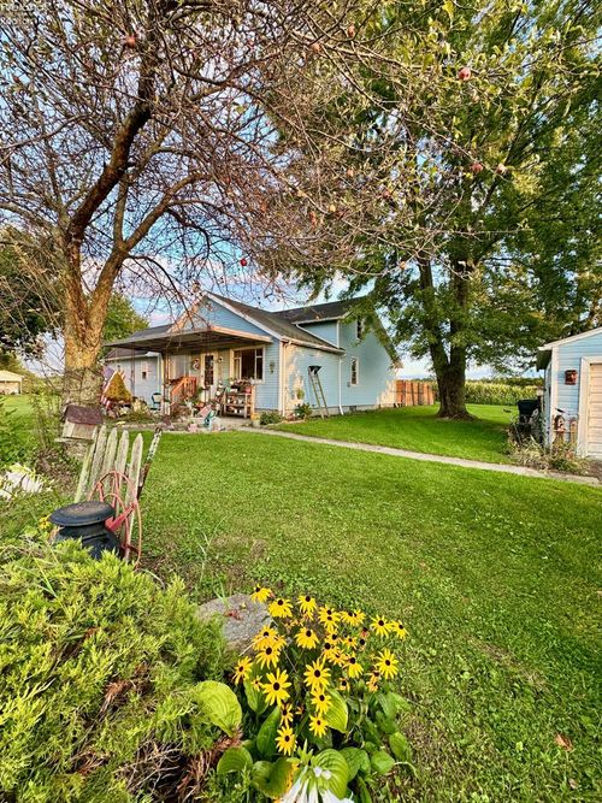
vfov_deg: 102.1
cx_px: 301
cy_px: 402
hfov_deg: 85.7
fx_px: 325
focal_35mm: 14
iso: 64
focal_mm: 2.22
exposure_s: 1/99
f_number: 2.2
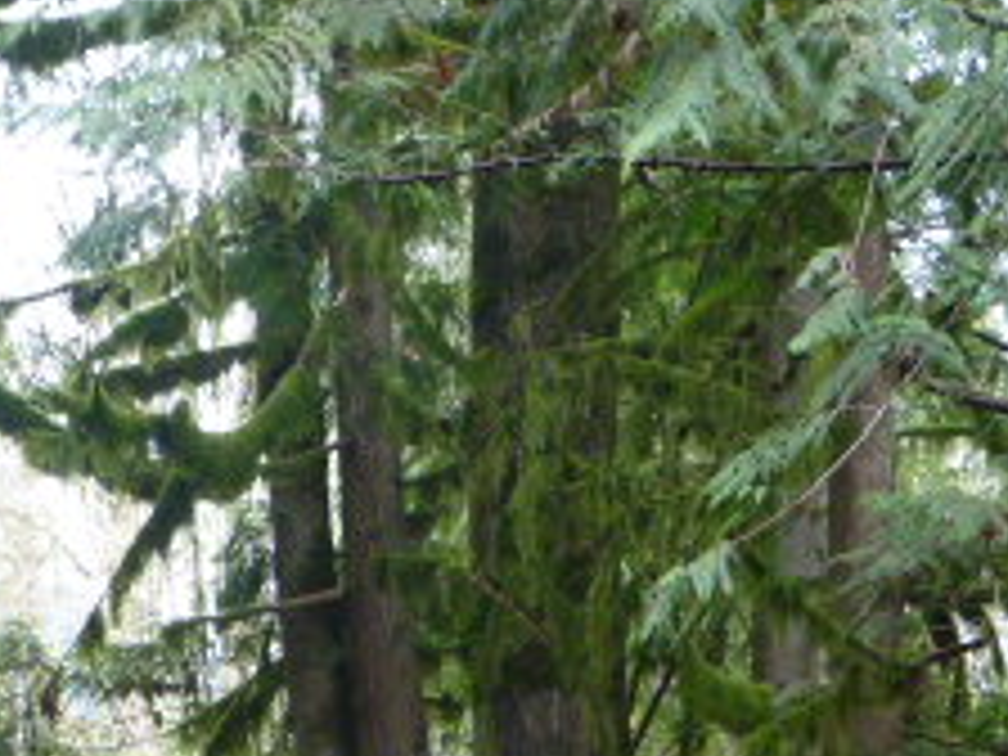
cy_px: 1008
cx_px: 441
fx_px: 3902
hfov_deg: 14.7
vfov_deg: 10.8
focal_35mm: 134
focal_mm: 8.5
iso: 400
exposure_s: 1/60
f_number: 4.2
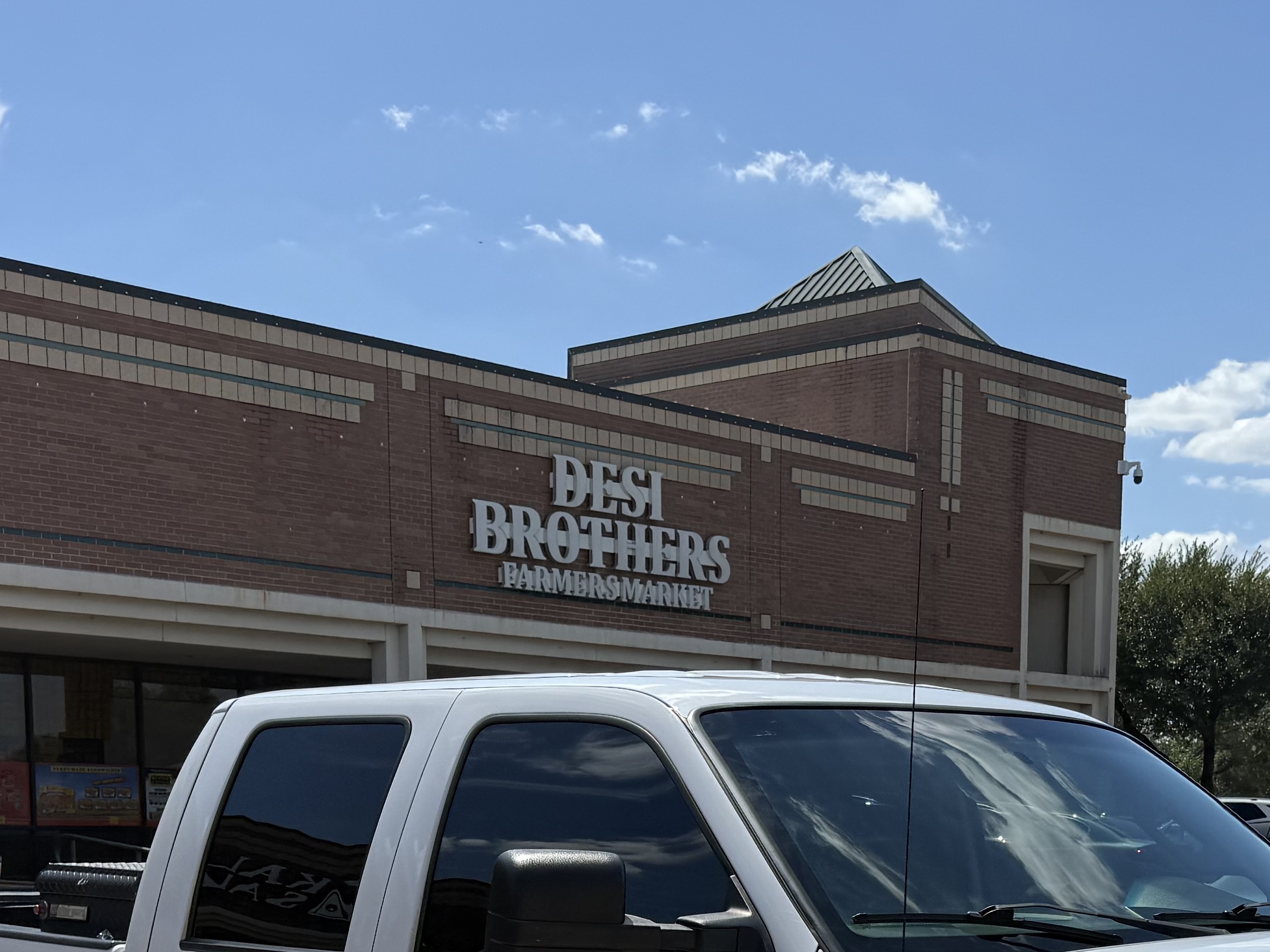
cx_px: 820
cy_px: 1073
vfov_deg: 23.2
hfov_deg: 32.5
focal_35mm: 59
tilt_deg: -6.2
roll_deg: -1.9
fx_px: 2165
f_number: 1.78
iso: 80
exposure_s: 1/5714
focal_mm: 6.76
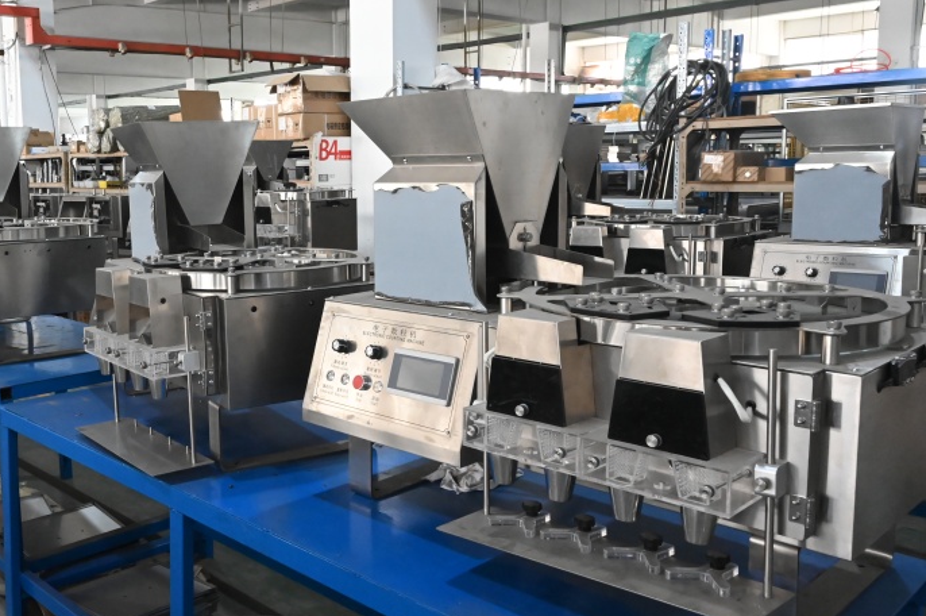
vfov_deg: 37.7
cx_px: 262
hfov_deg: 52.7
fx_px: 899
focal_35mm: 35
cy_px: 274
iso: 10000
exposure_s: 1/60
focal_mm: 24
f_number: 10
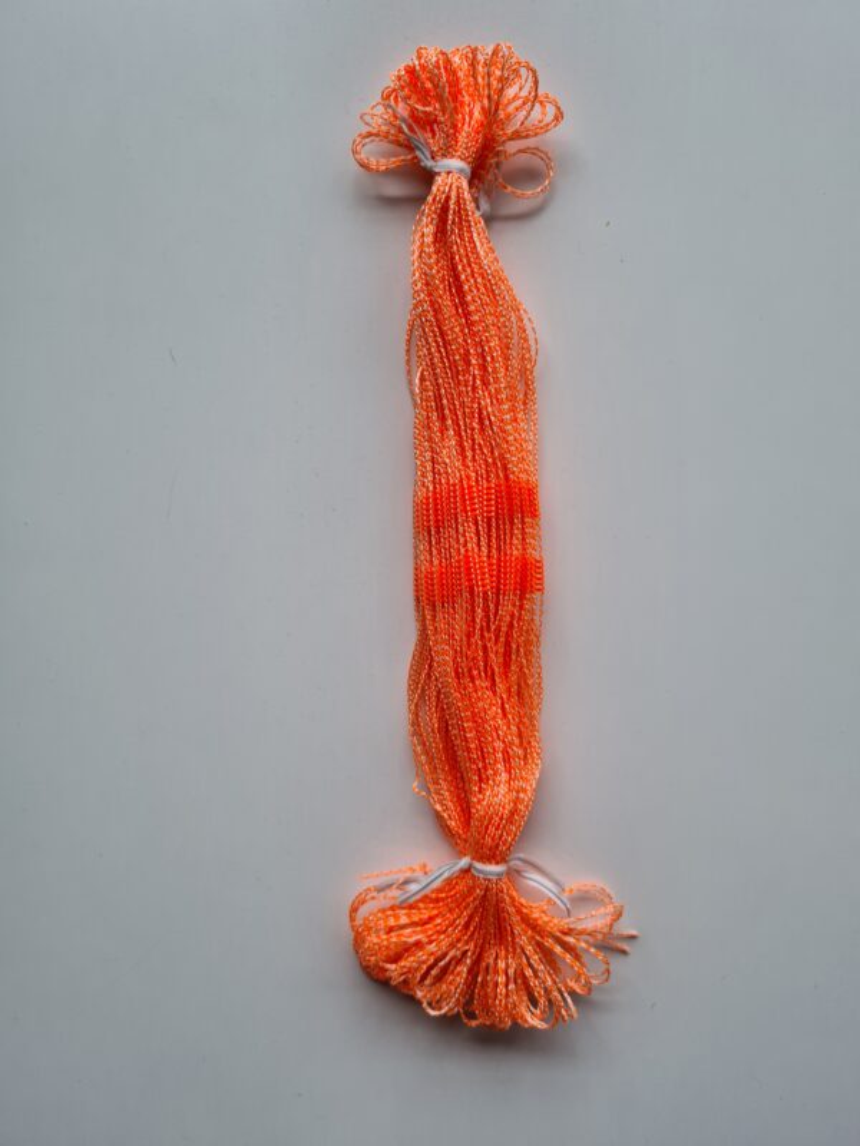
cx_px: 430
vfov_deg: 67.3
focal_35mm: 26
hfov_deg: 53.1
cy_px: 573
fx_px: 861
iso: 50
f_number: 1.8
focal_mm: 5.4
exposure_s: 1/171
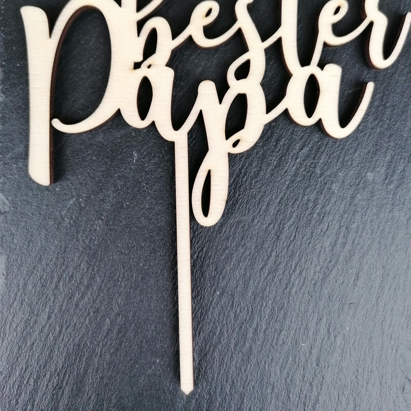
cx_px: 206
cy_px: 151
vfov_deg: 50.5
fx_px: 430
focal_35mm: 32
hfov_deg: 51.1
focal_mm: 4.75
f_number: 1.8
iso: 200
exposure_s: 1/60
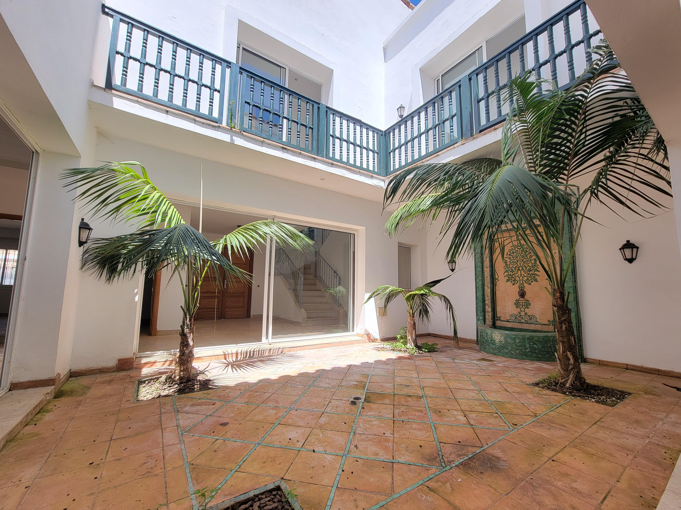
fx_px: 256
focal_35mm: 13
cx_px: 340
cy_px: 255
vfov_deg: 89.9
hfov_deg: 106.2
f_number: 2.2
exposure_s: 1/283
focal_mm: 2.2
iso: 50
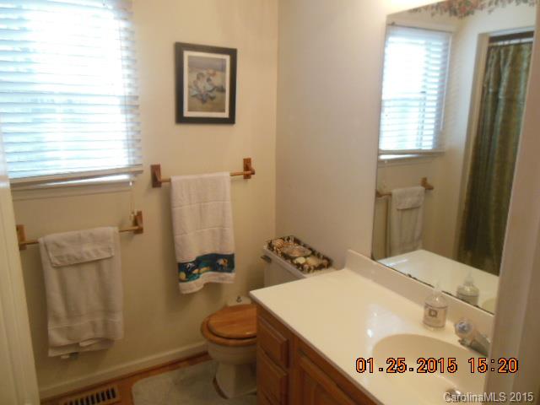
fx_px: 390
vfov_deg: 54.9
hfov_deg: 69.4
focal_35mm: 25
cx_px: 270
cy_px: 202
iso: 400
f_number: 3.2
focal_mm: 4.5
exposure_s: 1/100
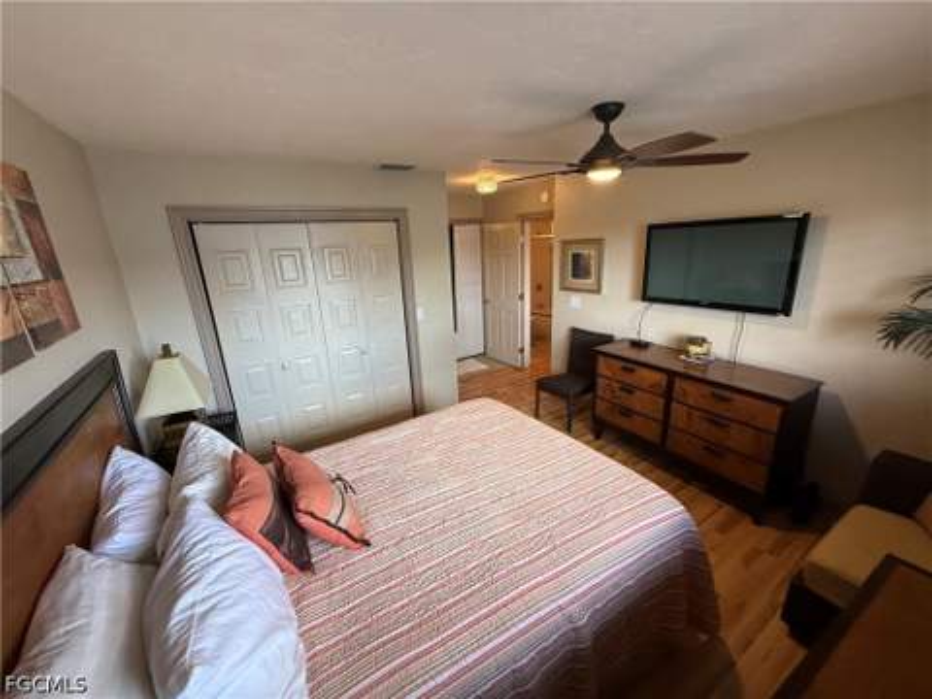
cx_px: 466
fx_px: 377
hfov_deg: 102.1
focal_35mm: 14
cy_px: 350
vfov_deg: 85.7
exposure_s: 1/120
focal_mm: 2.22
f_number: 2.2
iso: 250
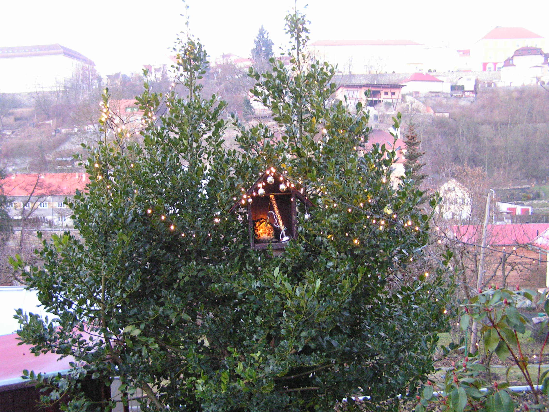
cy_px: 206
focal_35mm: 38
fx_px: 603
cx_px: 274
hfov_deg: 49.0
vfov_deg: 37.7
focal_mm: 6.3
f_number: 2.8
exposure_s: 1/6
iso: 200
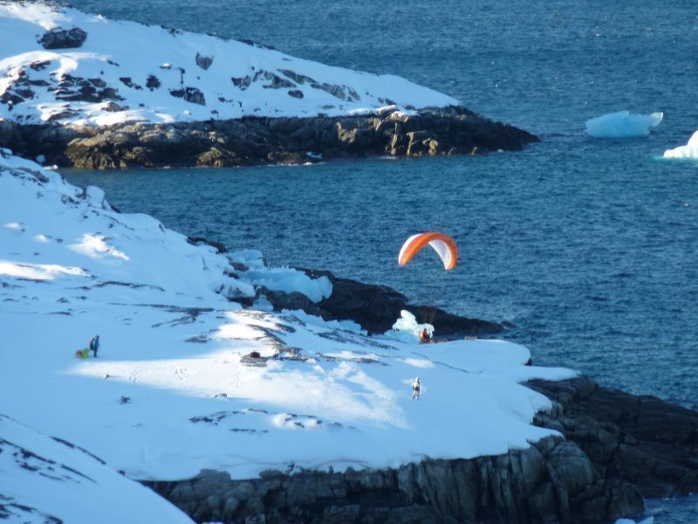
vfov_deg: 5.0
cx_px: 349
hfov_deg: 6.6
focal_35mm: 300
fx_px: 6049
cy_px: 262
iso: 80
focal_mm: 49.2
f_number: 4.9
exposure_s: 1/200
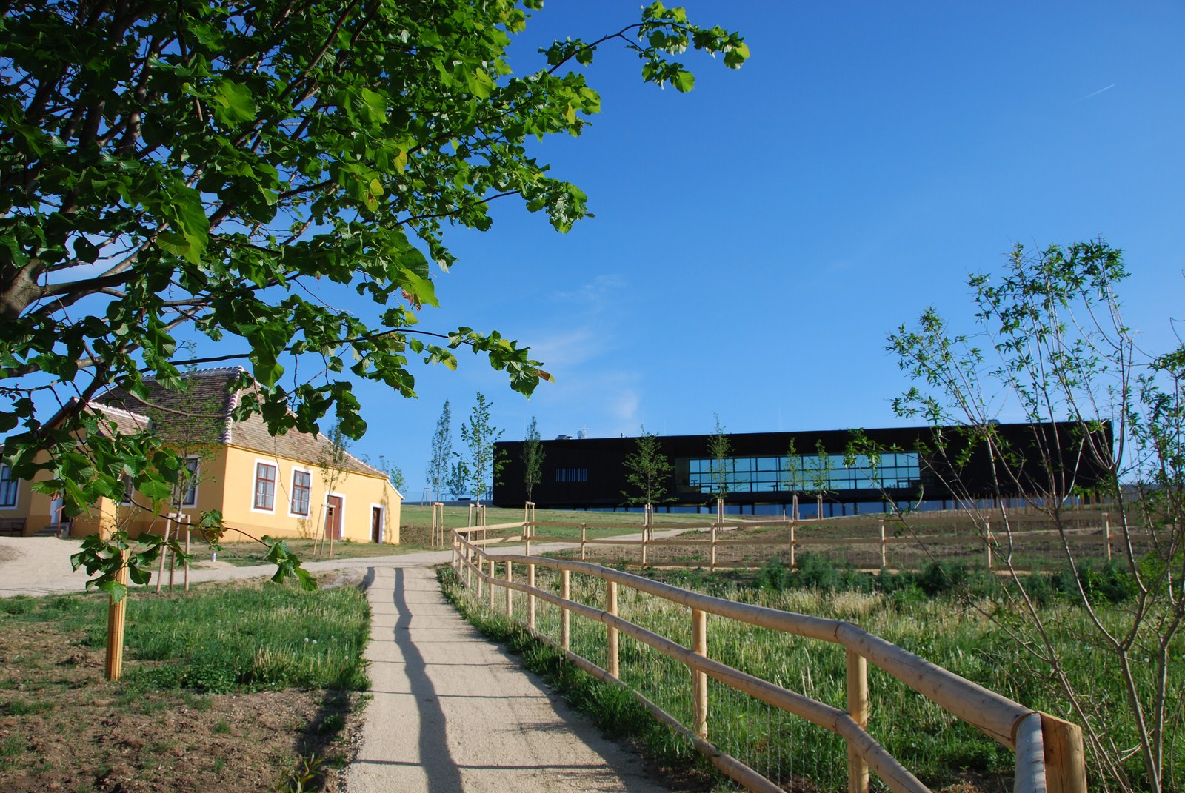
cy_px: 396
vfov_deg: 48.0
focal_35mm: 27
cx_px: 592
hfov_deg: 67.3
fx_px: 890
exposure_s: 1/200
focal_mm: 18
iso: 100
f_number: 7.1
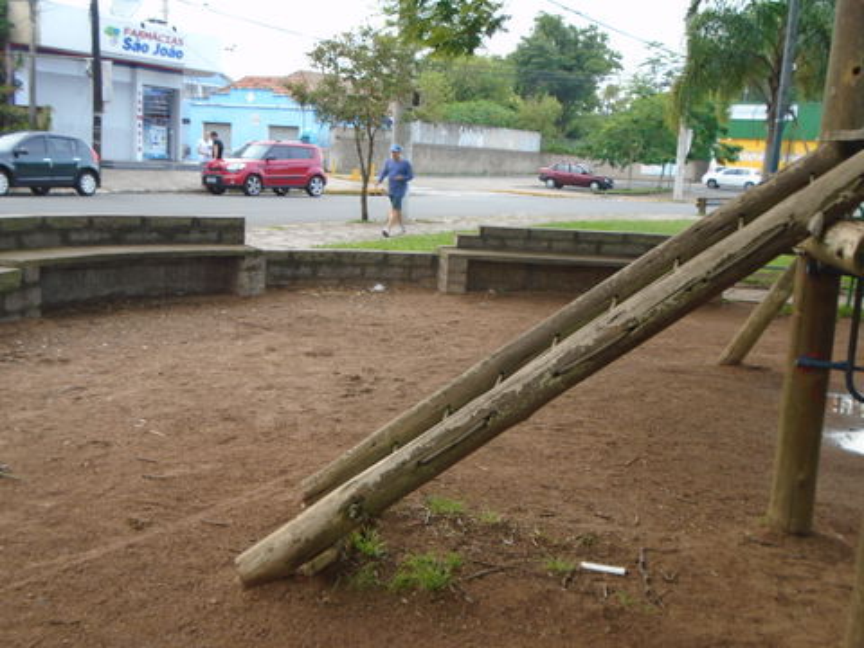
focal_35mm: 42
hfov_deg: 44.8
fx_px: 1048
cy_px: 324
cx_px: 432
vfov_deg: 34.3
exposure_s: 1/50
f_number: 4.1
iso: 100
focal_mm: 7.4
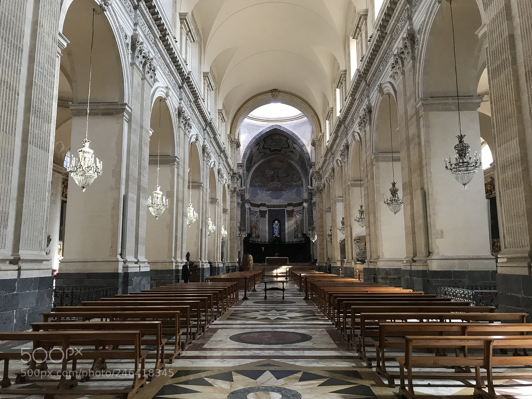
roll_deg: +0.9
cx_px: 266
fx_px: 430
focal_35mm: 28
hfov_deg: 63.4
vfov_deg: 49.7
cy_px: 200
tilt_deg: +9.3
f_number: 1.8
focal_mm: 3.99
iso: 32
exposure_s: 1/33
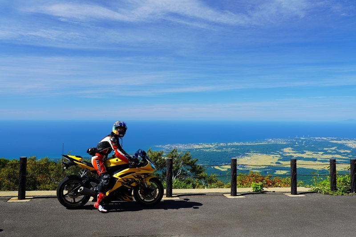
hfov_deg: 58.7
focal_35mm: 32
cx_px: 178
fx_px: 316
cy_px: 118
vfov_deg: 41.1
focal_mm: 32
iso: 100
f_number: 6.3
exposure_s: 1/125
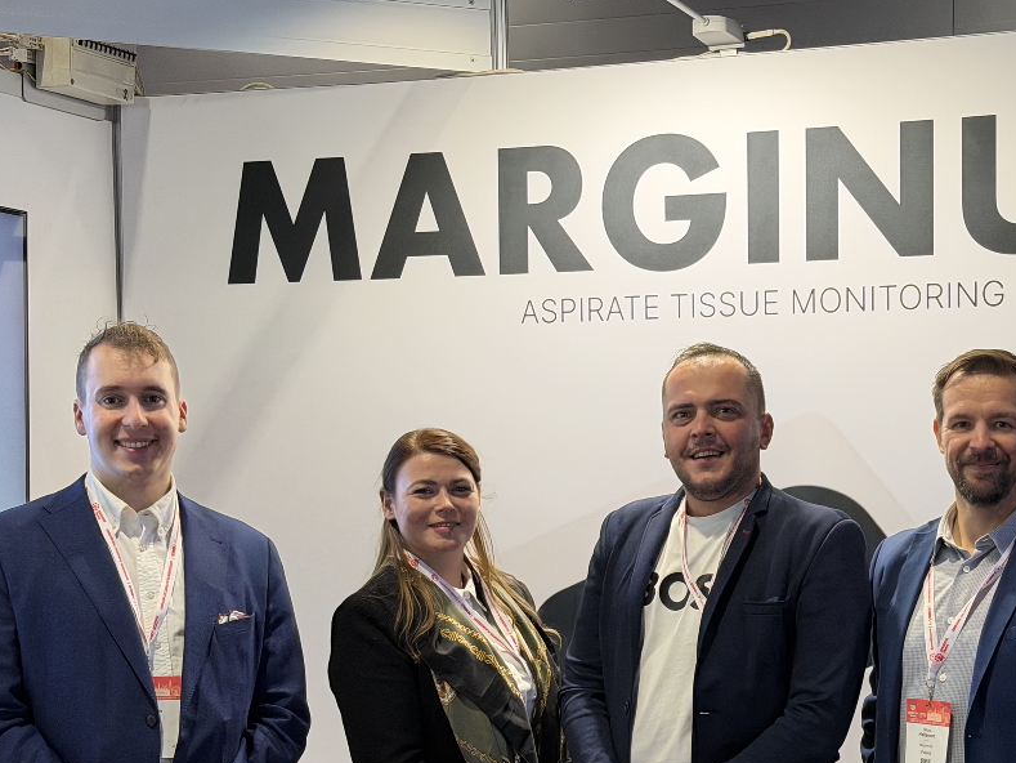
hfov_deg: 26.4
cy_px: 555
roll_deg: +1.3
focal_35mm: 73
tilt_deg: -3.0
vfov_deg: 20.0
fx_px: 2143
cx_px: 722
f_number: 1.78
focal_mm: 6.76
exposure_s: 1/100
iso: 80
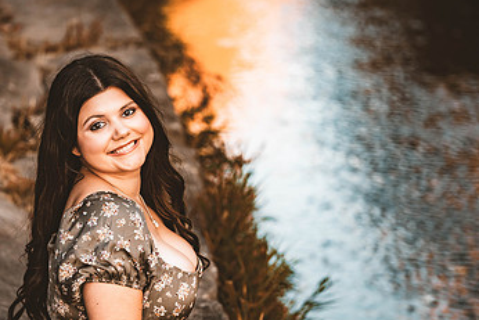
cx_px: 213
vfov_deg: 9.1
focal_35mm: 151
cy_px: 220
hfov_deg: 13.6
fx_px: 2010
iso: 400
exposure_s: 1/640
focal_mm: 90
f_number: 2.8
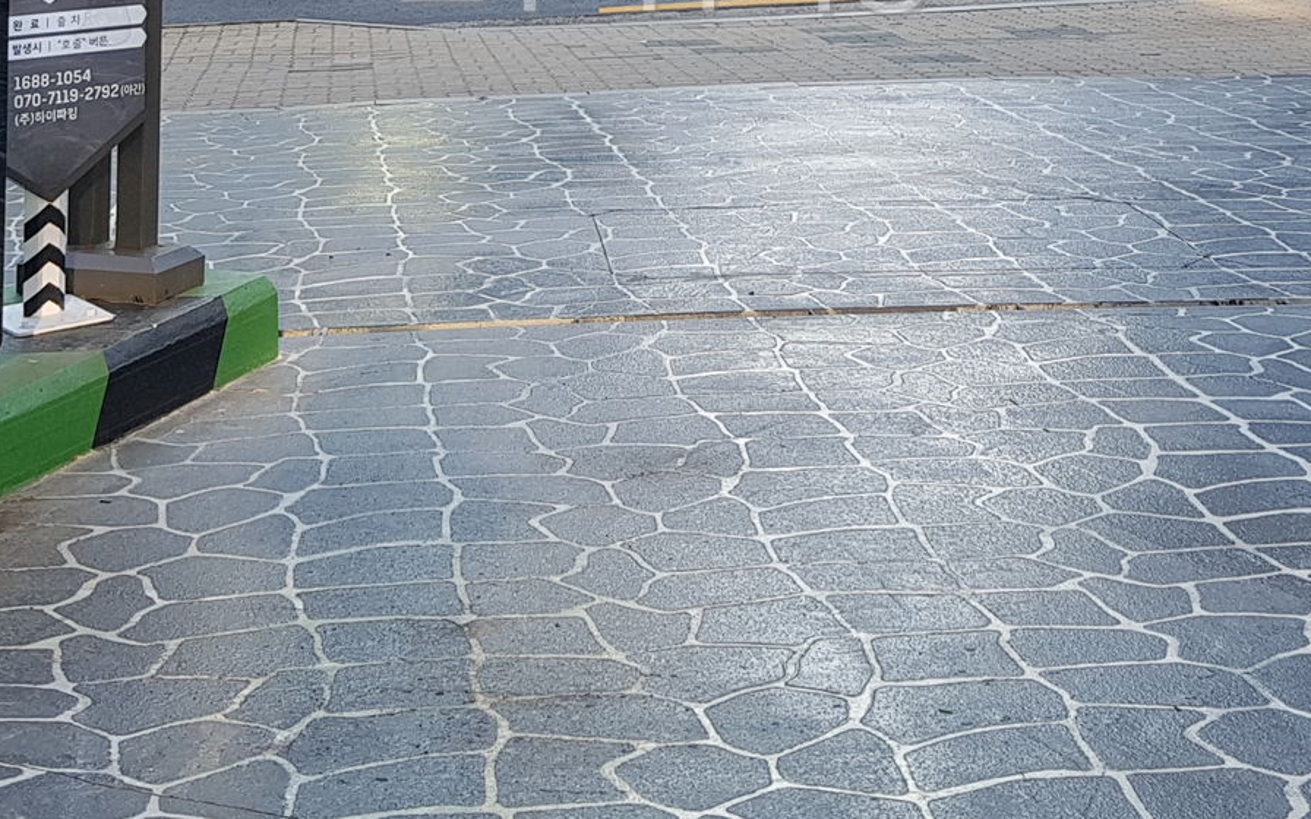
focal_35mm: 63
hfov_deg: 32.5
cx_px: 686
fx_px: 2251
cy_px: -256
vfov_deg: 19.0
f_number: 1.7
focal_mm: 4.2
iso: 50
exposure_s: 1/427
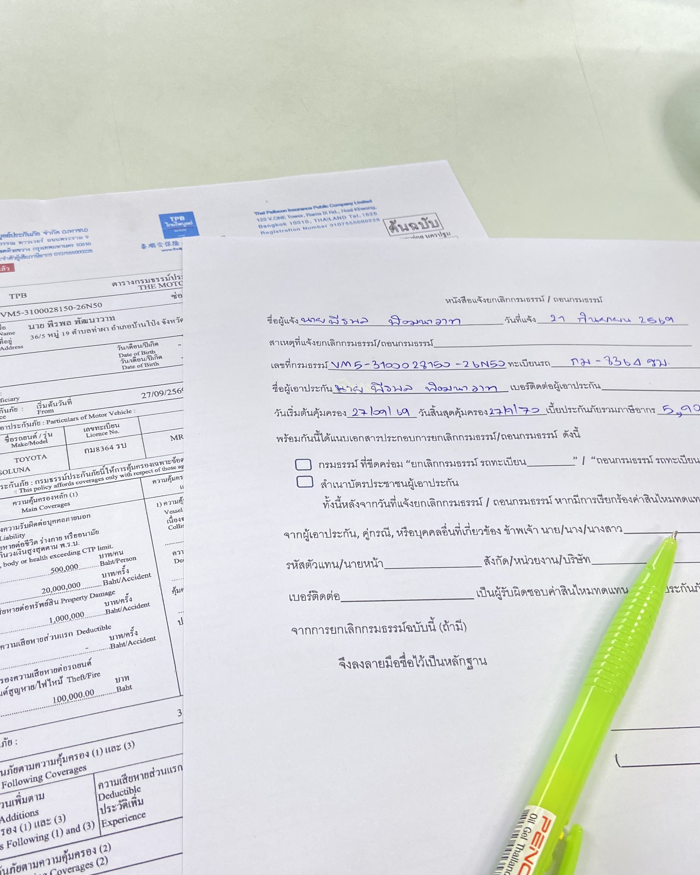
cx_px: 289
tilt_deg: -54.4
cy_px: 450
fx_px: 906
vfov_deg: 51.5
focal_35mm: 35
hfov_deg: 42.1
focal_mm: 4.25
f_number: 1.8
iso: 100
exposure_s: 1/100
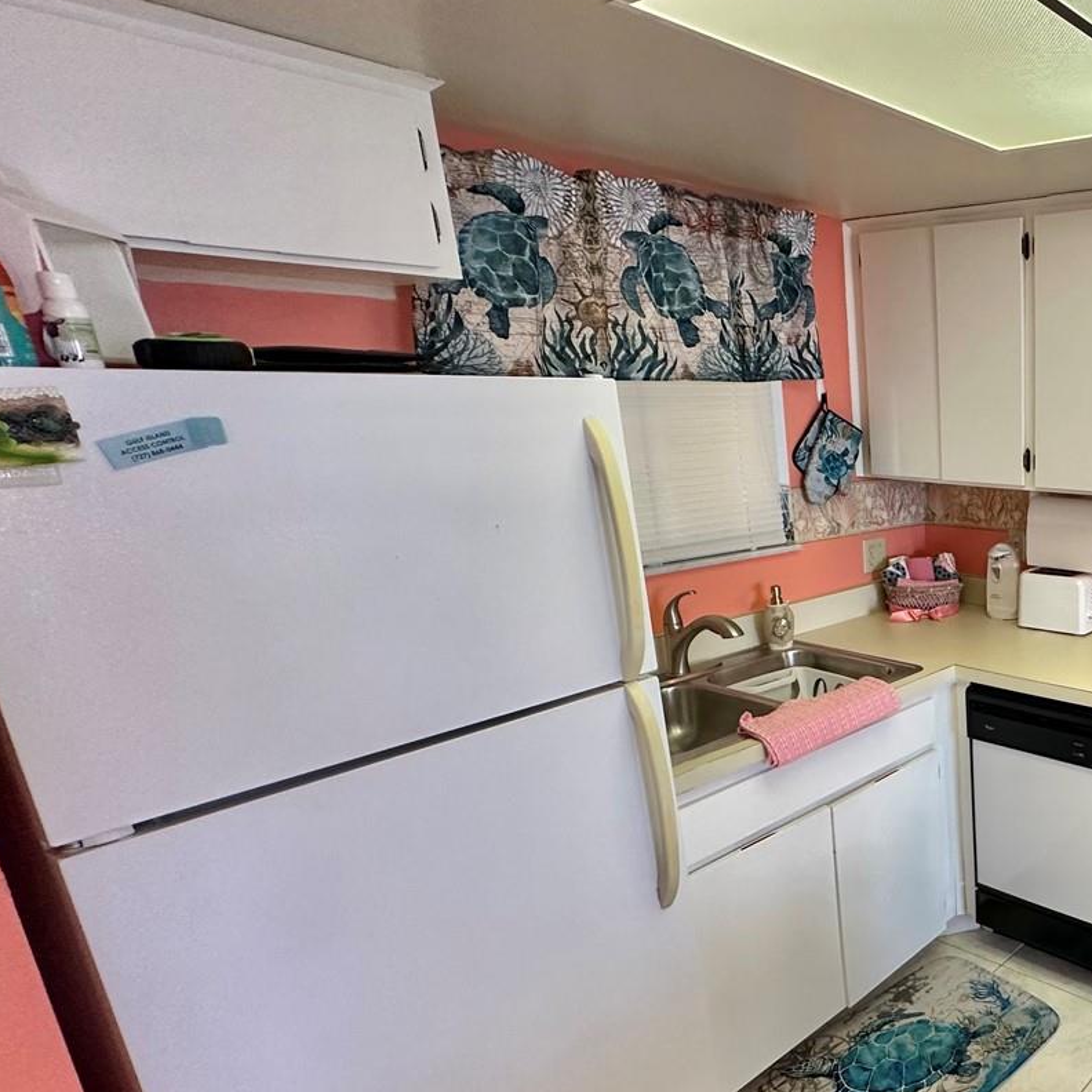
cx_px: 1069
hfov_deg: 51.6
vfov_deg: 62.4
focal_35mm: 25
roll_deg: -0.2
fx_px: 892
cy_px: 651
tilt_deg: -15.9
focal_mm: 2.22
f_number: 2.2
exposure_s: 1/120
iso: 250
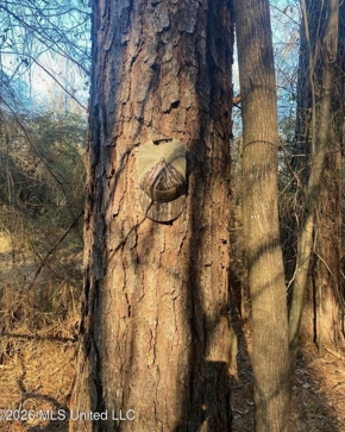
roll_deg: -1.8
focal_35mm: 28
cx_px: 172
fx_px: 358
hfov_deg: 51.5
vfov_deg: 62.2
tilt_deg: -0.2
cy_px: 199
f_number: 1.8
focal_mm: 4.25
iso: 40
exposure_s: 1/121
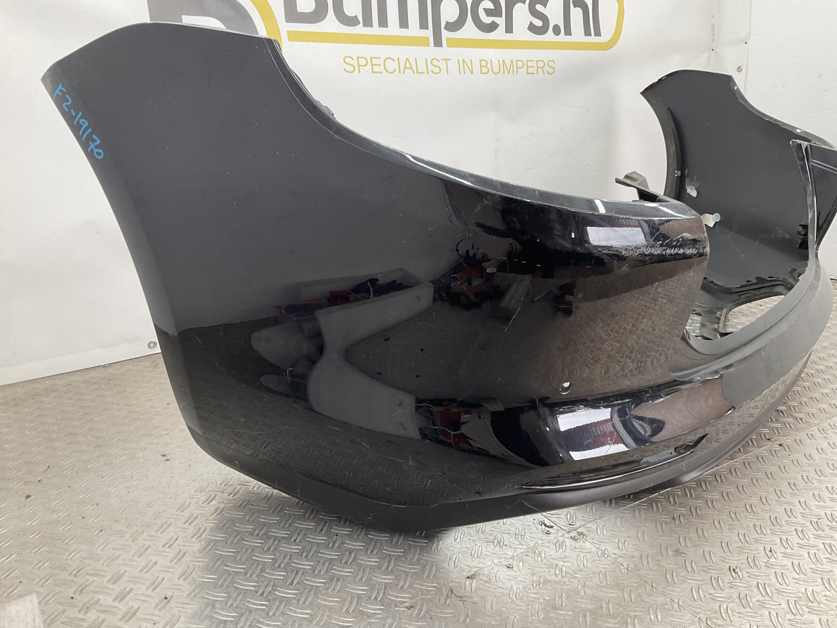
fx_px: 701
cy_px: 314
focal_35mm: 29
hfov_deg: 61.7
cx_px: 418
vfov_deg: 48.2
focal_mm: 3
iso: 32
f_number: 1.8
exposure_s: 1/100
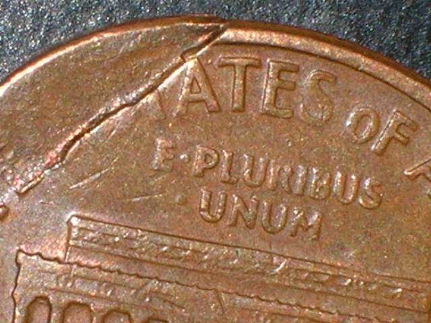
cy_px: 162
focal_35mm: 102
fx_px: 1270
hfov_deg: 19.3
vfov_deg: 14.5
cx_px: 216
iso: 50
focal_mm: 17.1
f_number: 8.2
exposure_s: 1/60.1
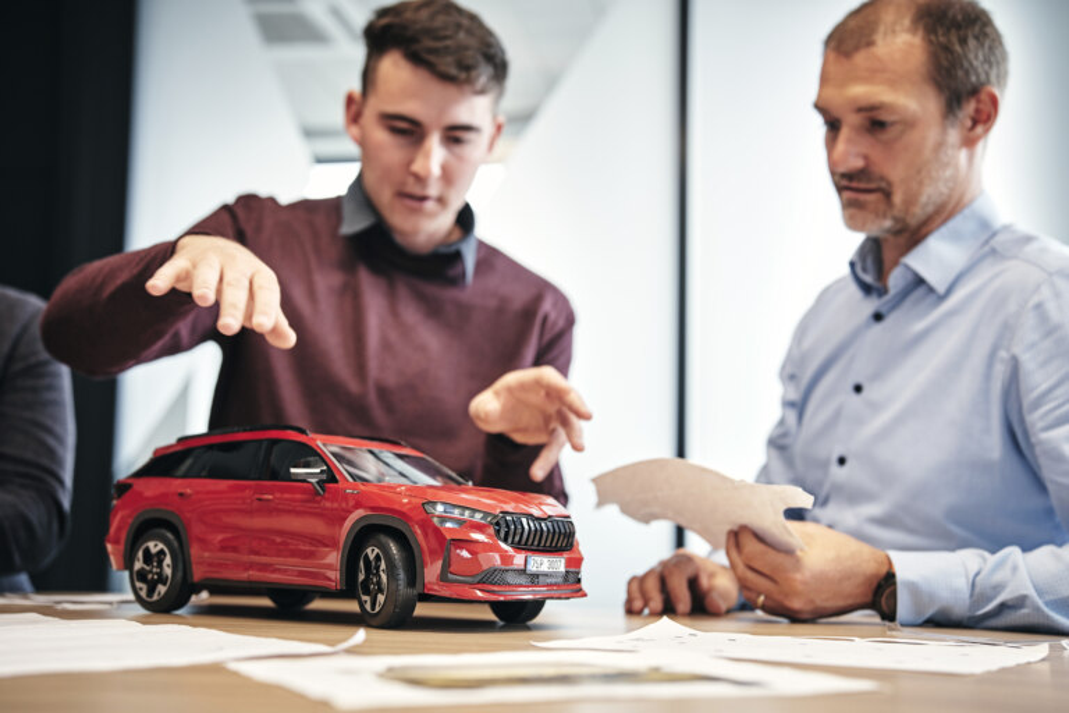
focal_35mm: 50
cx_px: 534
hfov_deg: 39.6
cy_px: 356
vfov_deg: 27.0
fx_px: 1485
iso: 400
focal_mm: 50
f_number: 2.8
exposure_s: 1/100
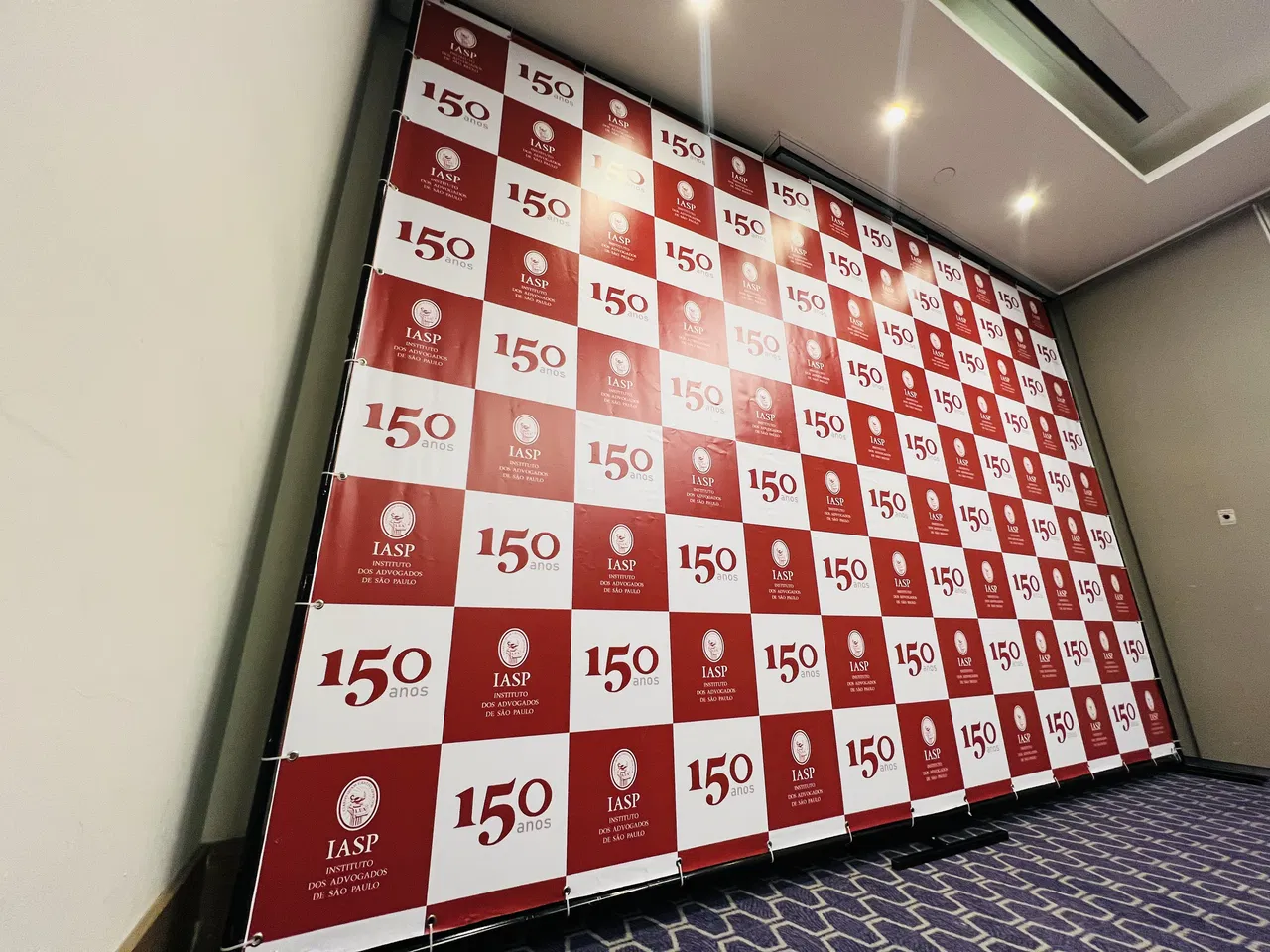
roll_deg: +0.8
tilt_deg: +18.2
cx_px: 635
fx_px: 477
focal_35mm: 13
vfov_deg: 89.9
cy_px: 476
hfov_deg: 106.2
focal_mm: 1.57
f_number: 1.8
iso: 250
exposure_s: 1/120
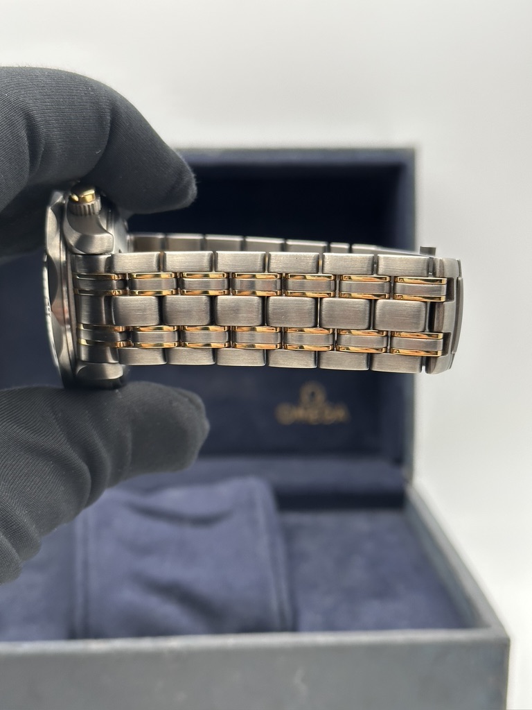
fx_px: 984
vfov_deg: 39.7
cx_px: 266
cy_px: 355
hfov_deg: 30.3
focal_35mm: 48
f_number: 1.78
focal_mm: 6.86
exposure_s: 1/256
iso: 64
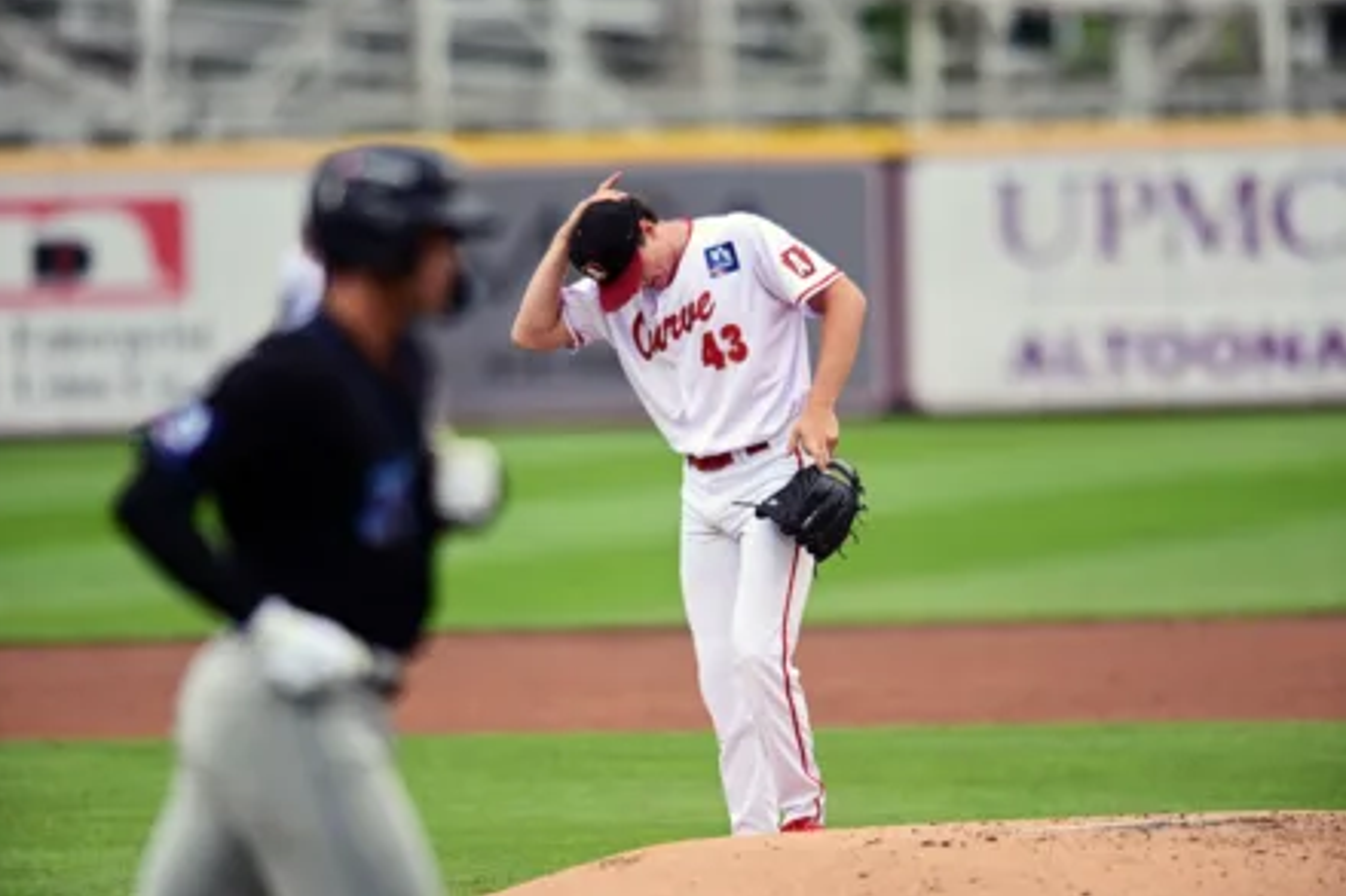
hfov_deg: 5.0
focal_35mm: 410
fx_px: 15323
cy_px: 440
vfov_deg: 3.4
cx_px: 659
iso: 1000
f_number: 4
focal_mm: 400
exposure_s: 1/2500
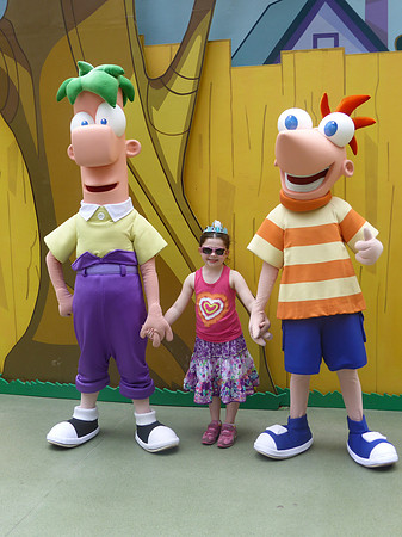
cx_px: 201
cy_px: 268
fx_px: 666
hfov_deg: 33.6
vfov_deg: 43.9
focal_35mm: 43
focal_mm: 7.4
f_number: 3.9
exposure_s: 1/320
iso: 100
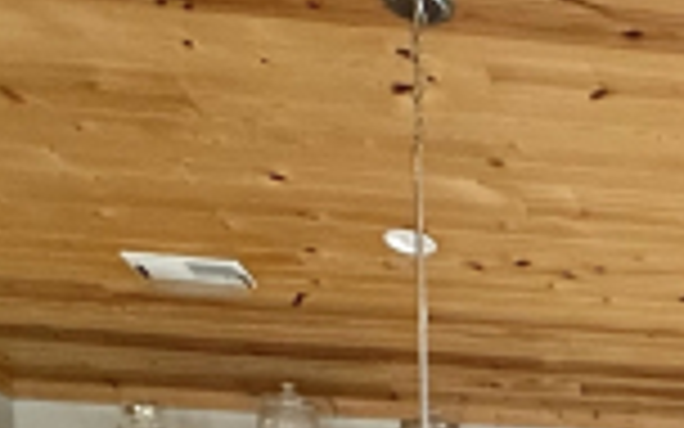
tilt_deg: -10.4
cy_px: 856
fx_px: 1212
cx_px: 817
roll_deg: -2.7
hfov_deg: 27.7
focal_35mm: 65
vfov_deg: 15.8
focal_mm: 2.22
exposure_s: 1/120
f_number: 2.2
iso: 200
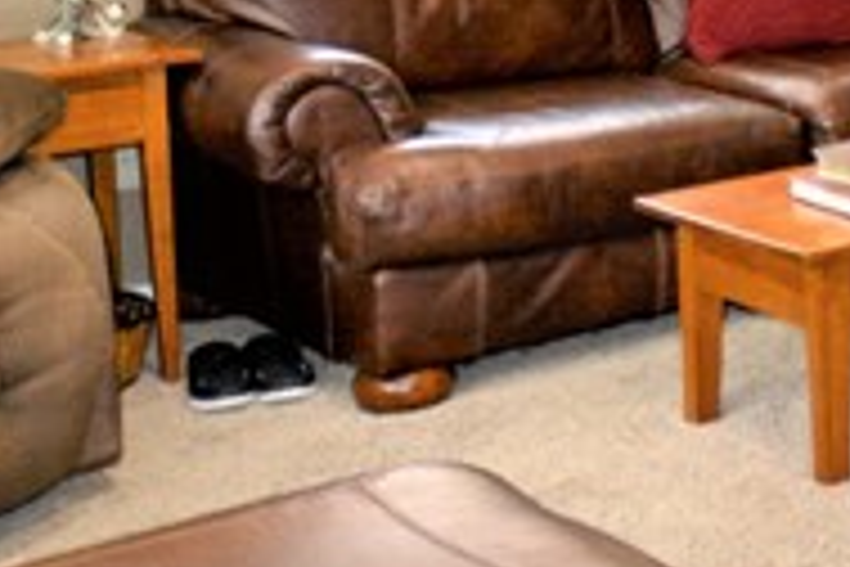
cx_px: 1646
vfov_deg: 15.1
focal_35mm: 86
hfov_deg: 17.6
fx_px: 2030
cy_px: -202
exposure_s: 1/125
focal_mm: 10
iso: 360
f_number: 3.5
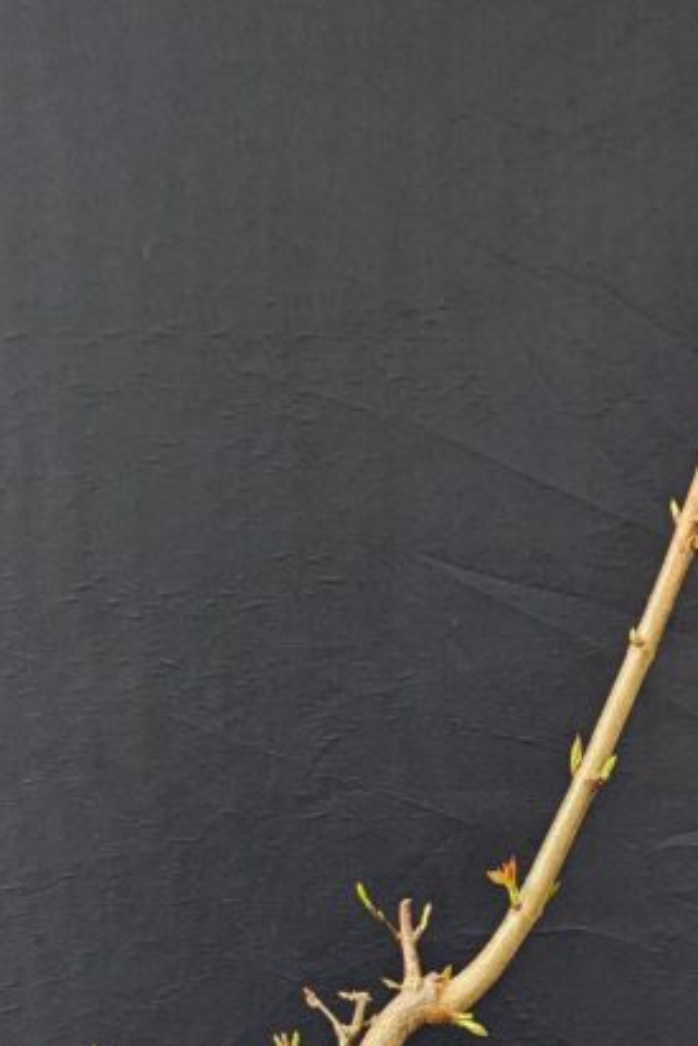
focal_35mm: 62
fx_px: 1802
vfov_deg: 30.8
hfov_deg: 21.9
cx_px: 404
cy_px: 960
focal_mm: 6.81
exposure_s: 1/50
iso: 41
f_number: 1.85
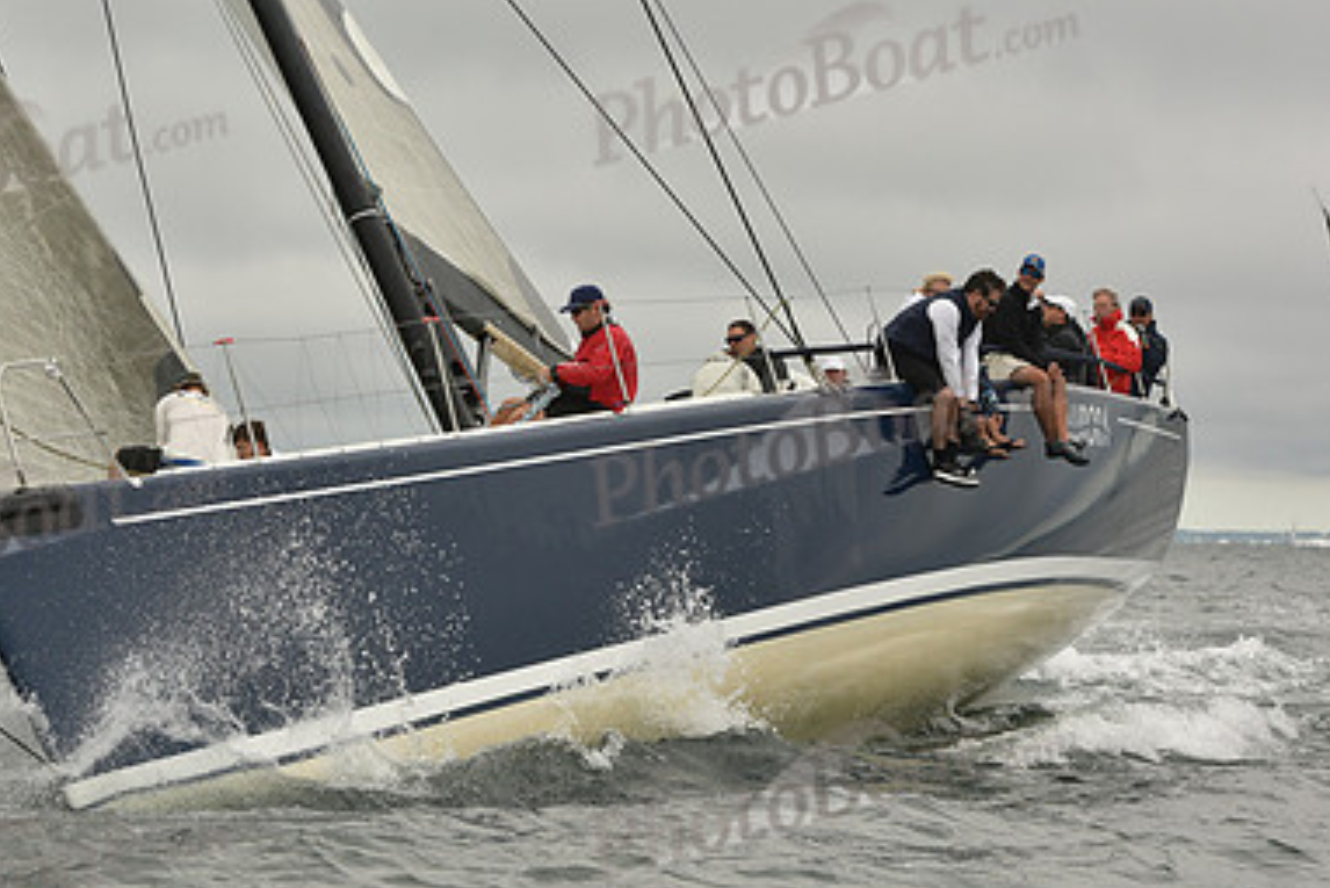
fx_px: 5728
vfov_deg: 8.9
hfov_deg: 13.2
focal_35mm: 155
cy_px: 305
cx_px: 411
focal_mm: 102
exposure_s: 1/800
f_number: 8
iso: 320
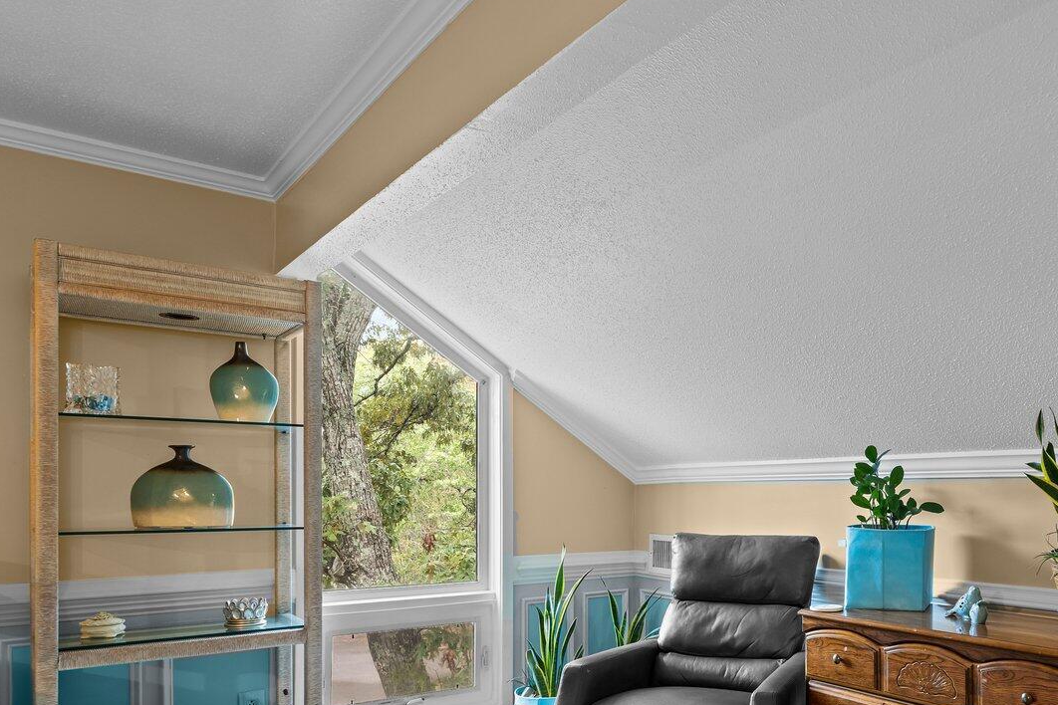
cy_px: 520
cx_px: 819
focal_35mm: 27
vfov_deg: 46.4
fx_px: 793
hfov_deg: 62.7
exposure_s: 1.6
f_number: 9
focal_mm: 14
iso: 400
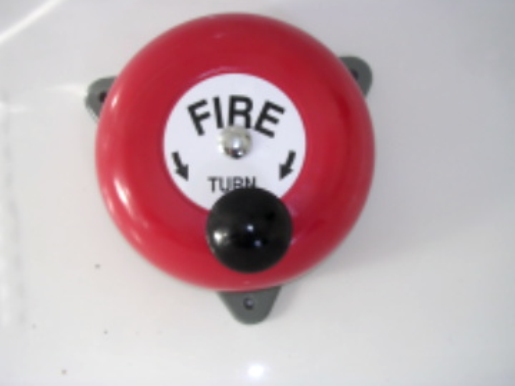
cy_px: 193
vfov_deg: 37.7
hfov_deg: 49.0
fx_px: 565
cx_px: 258
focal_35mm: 38
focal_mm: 5.8
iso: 123
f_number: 2.8
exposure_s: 1/28.9
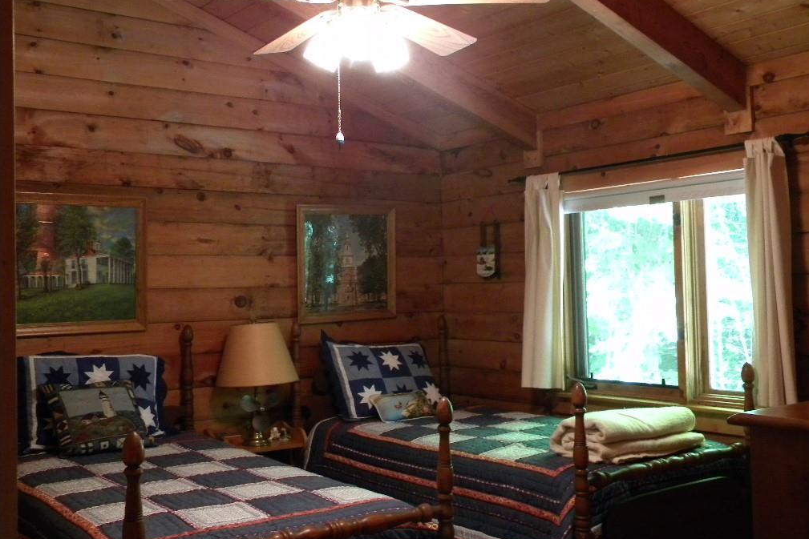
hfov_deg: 50.7
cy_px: 265
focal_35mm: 38
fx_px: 854
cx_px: 409
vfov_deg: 35.1
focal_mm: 6.4
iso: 400
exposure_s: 1/12.8
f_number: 3.7
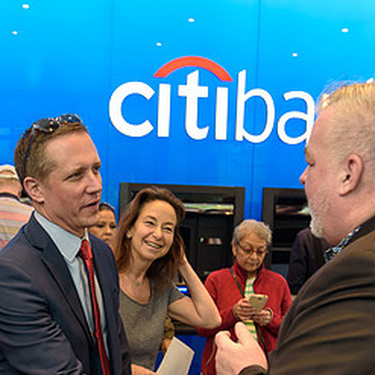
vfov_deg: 26.6
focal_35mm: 64
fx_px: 784
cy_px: 273
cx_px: 90
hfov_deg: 26.5
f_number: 3.2
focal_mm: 32
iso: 800
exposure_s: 1/125
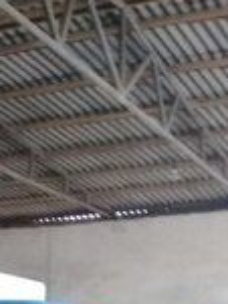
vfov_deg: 17.2
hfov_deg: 14.0
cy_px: 467
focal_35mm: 102
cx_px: -61
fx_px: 897
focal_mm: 3.3
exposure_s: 1/17
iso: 320
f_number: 2.2
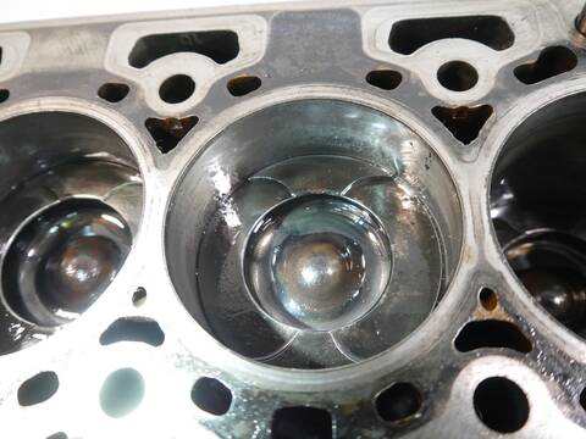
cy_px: 220
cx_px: 293
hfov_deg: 63.4
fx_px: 474
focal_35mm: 28
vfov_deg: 49.7
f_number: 3.5
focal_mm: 14
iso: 3200
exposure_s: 1/125
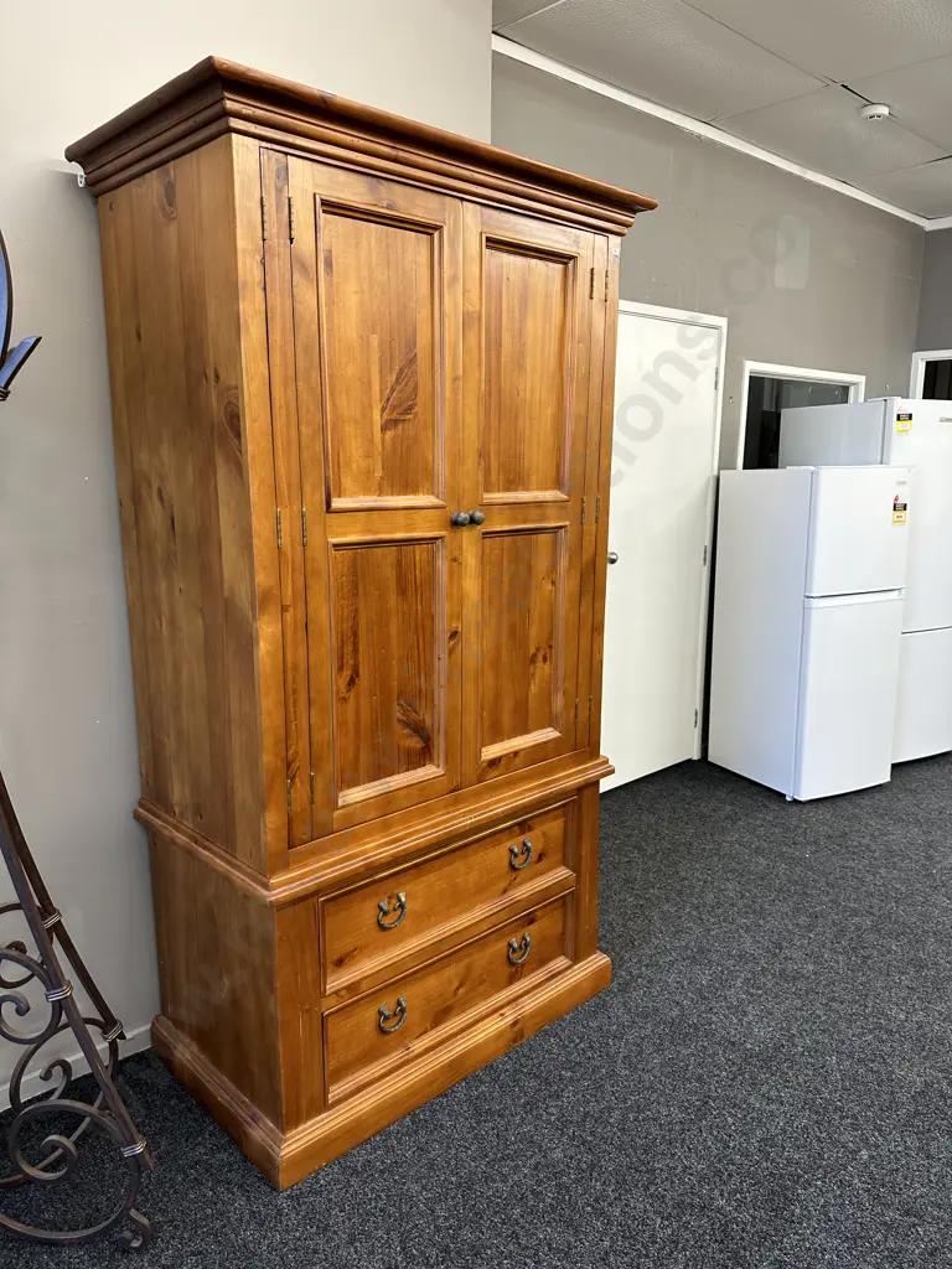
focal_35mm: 24
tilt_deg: -12.2
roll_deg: -0.1
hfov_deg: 56.8
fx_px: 880
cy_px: 634
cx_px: 476
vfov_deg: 71.6
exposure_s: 1/50
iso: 125
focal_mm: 6.86
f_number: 1.78
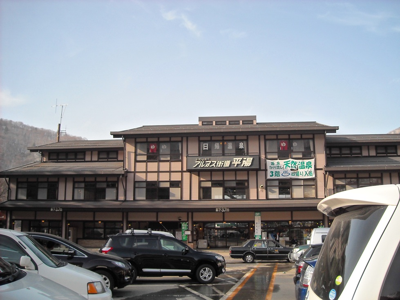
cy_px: 150
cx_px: 200
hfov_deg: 52.6
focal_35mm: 35
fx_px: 404
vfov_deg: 40.7
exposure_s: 1/176
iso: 64
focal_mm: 5.7
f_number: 5.6
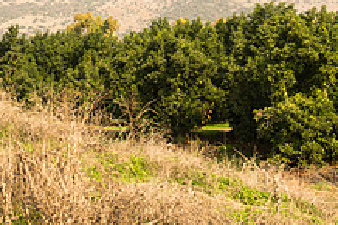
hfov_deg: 21.2
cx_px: 136
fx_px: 901
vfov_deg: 13.7
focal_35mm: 96
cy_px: -71
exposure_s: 1/1250
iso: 100
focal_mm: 36
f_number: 2.8
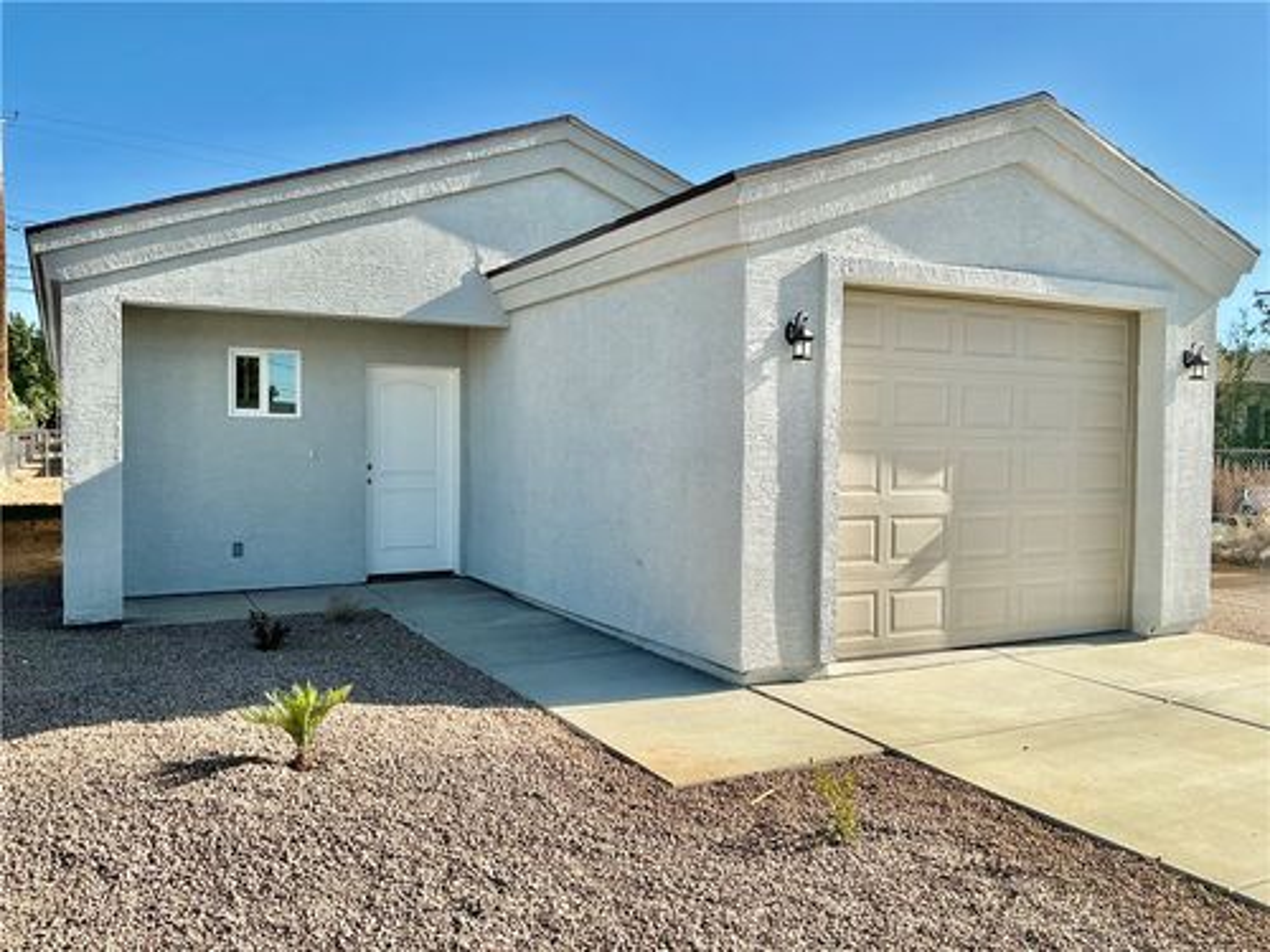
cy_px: 476
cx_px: 635
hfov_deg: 61.7
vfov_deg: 48.2
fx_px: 1064
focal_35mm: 29
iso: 25
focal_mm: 3
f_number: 1.8
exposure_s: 1/1490
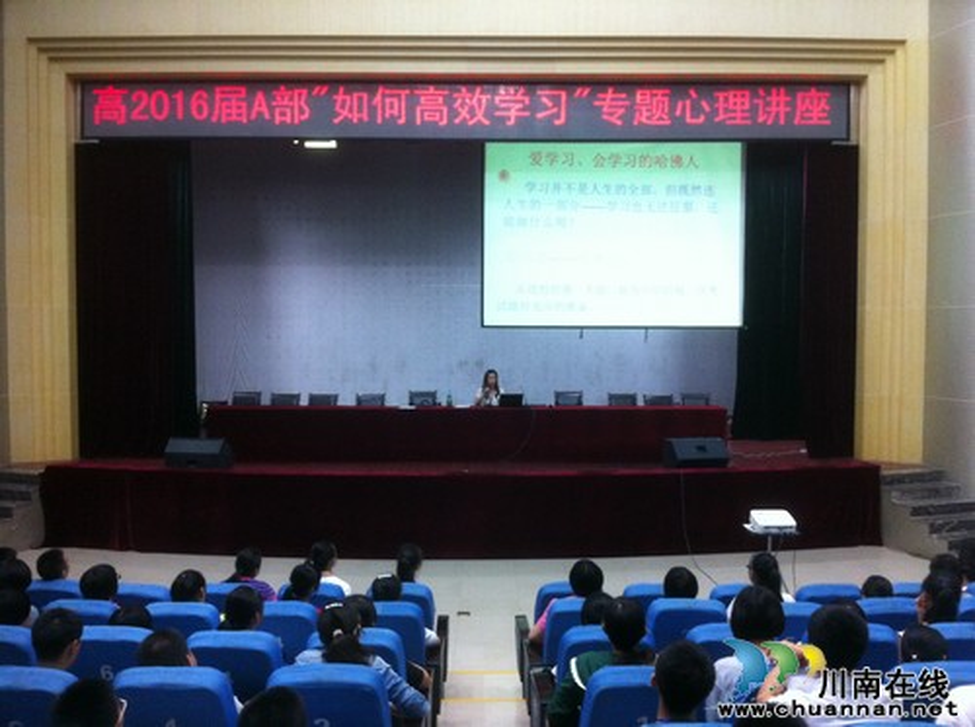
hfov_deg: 52.7
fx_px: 984
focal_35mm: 35
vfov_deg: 40.6
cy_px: 364
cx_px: 488
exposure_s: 1/15
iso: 320
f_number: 2.8
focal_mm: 3.85
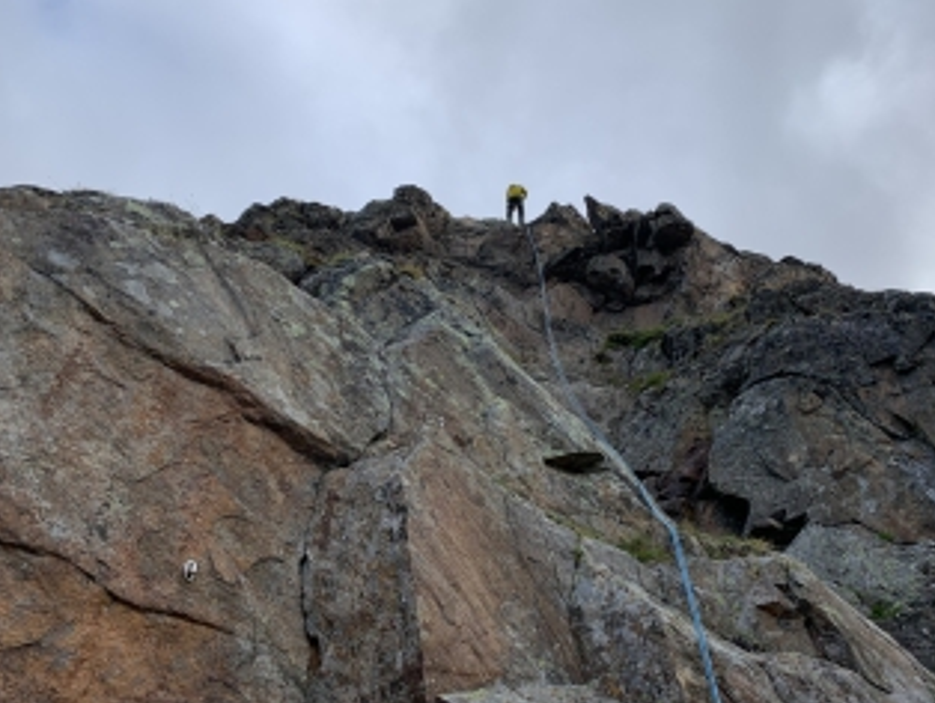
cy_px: 317
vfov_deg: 48.2
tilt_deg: +59.1
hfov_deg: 61.5
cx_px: 512
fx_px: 784
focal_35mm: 29
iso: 25
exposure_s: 1/802
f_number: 1.8
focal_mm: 4.25
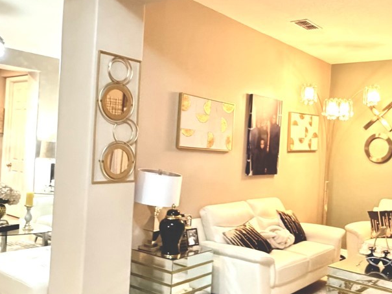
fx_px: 419
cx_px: 265
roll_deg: -3.1
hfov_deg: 49.2
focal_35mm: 37
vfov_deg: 38.7
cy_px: 153
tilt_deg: -0.2
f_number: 2.2
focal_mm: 2.22
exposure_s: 1/30
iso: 1250
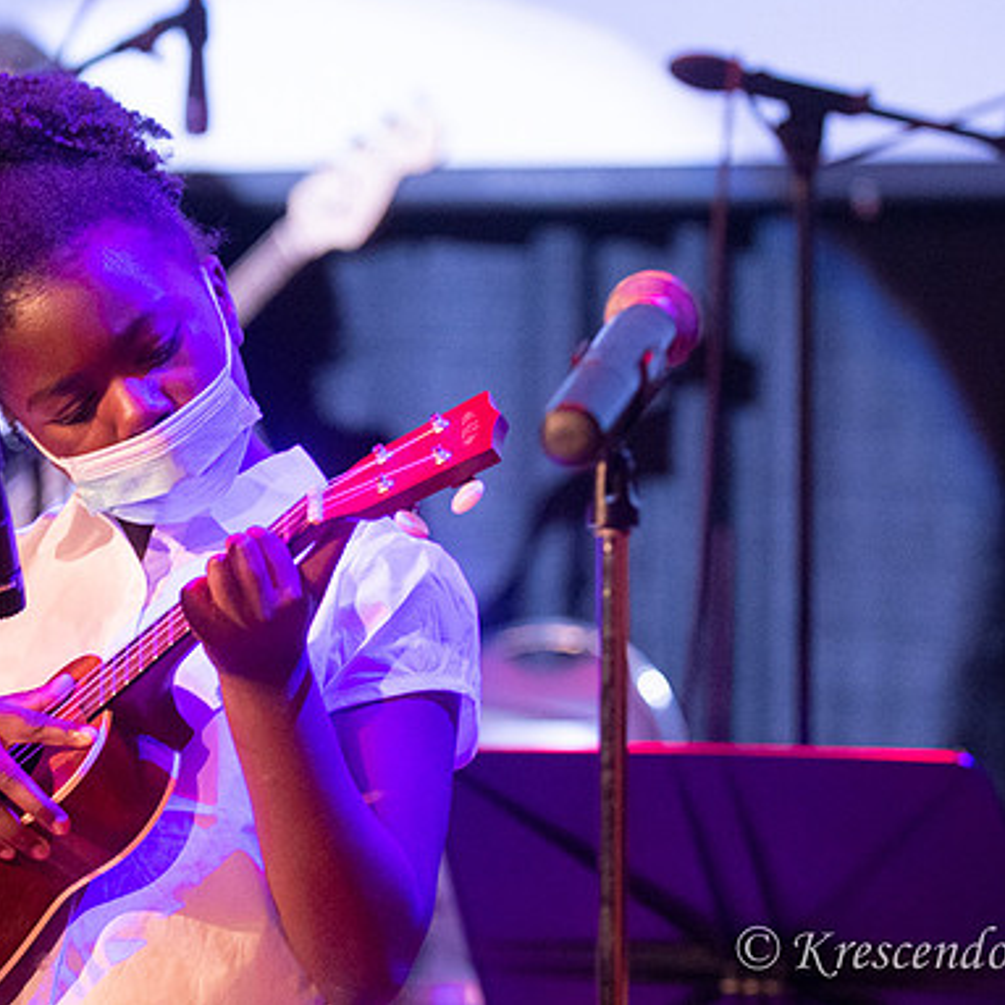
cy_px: 500
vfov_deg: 9.3
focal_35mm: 189
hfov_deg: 9.3
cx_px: 425
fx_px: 6208
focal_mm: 98
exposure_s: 1/160
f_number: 2.8
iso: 3200
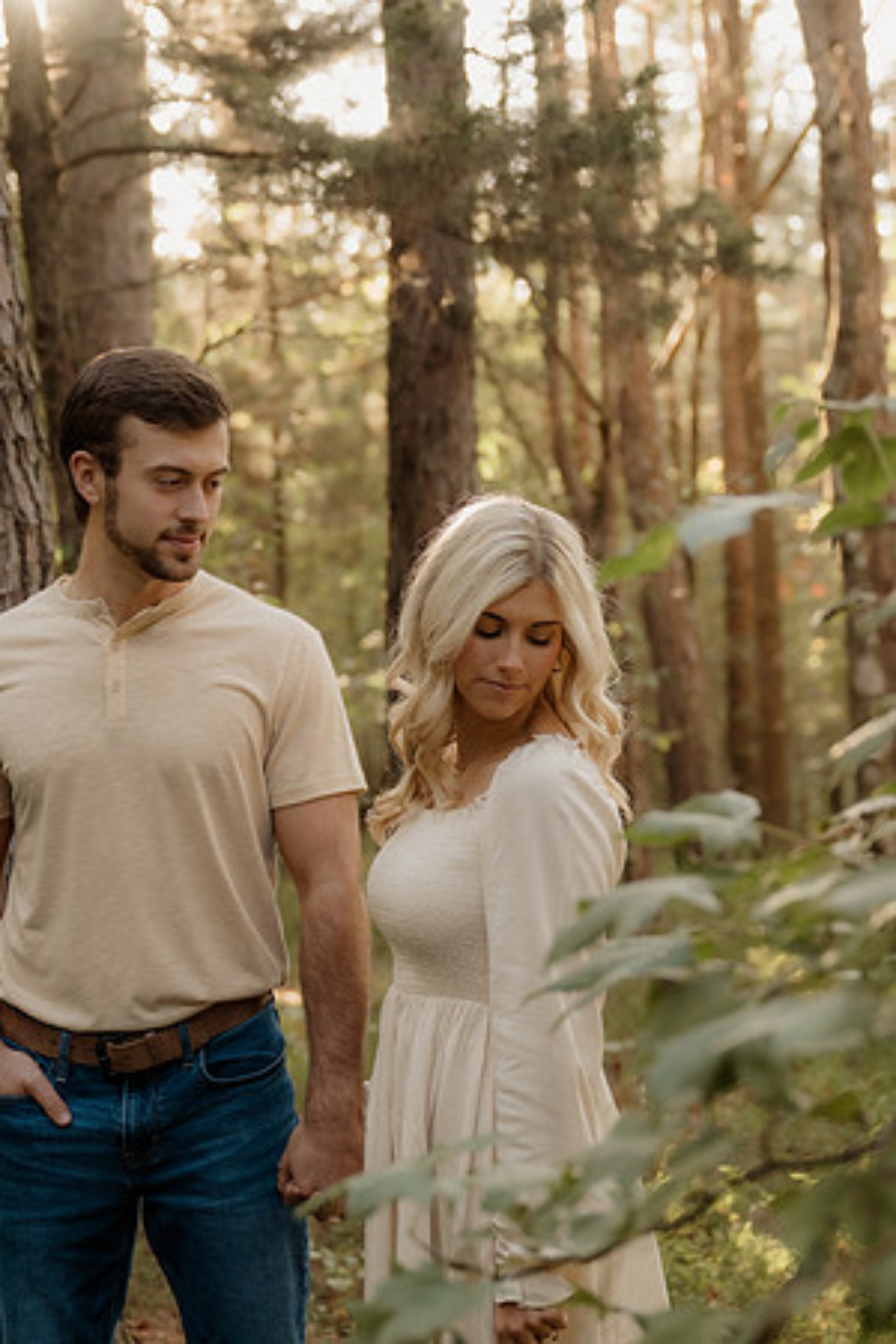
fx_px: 2725
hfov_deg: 18.7
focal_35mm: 73
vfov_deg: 27.7
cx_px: 448
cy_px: 672
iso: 500
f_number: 2.8
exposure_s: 1/125
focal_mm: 49
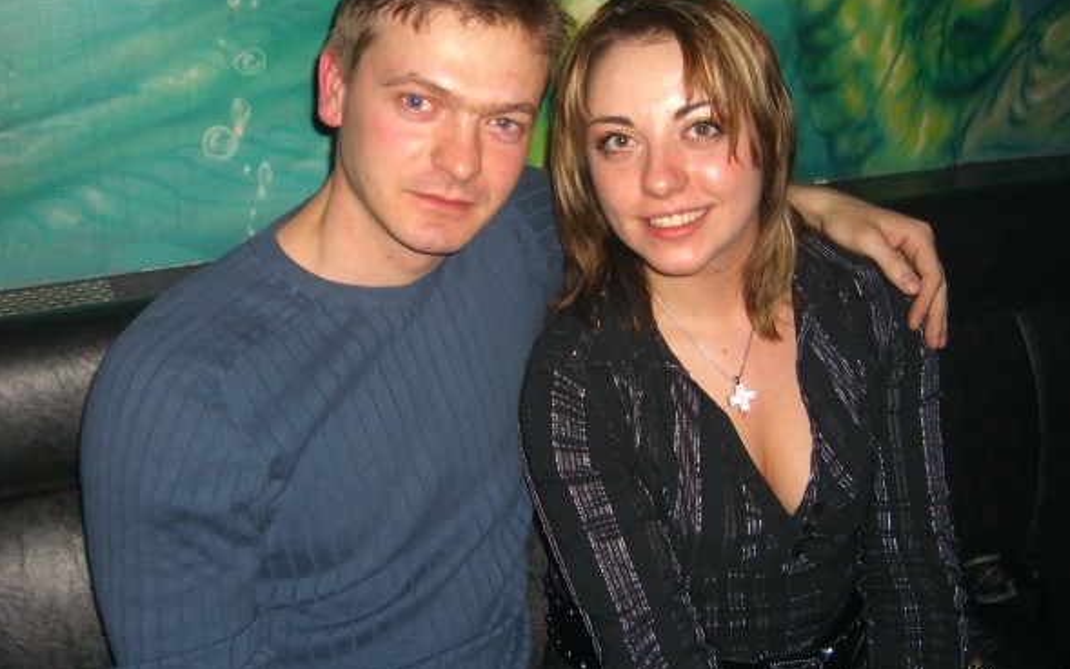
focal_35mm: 41
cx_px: 540
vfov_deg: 31.2
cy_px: 304
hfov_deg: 48.2
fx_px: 1195
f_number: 2.8
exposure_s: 1/60
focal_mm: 7.9
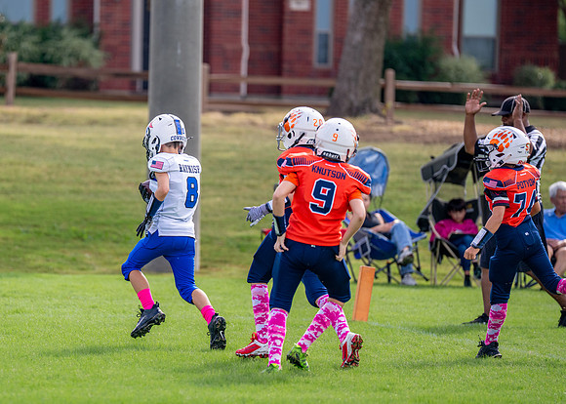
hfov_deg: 7.4
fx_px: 4399
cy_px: 186
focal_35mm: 274
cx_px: 174
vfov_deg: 5.3
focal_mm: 200
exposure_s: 1/2500
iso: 400
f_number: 2.8
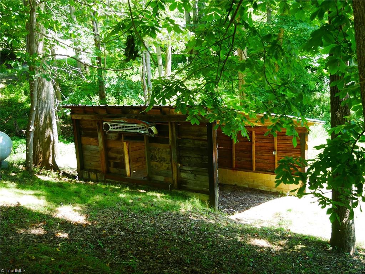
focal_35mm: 38
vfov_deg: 37.7
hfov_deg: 49.0
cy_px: 137
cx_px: 182
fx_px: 401
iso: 200
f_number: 3.8
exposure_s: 1/60
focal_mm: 19
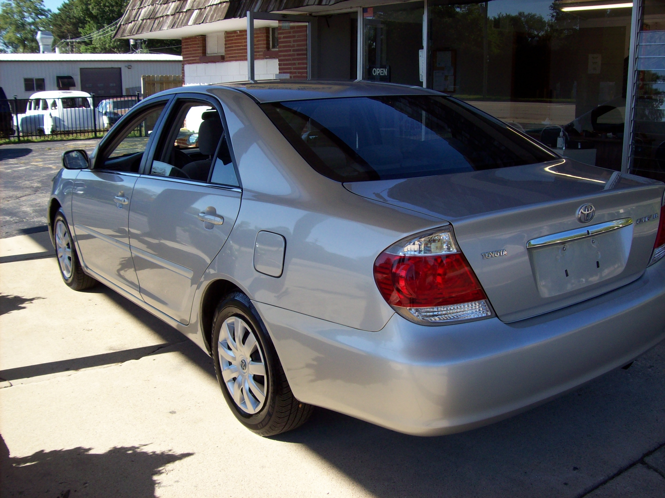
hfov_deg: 51.4
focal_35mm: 36
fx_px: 691
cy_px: 249
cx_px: 332
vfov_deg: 39.6
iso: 80
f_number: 4.8
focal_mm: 6
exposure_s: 1/270
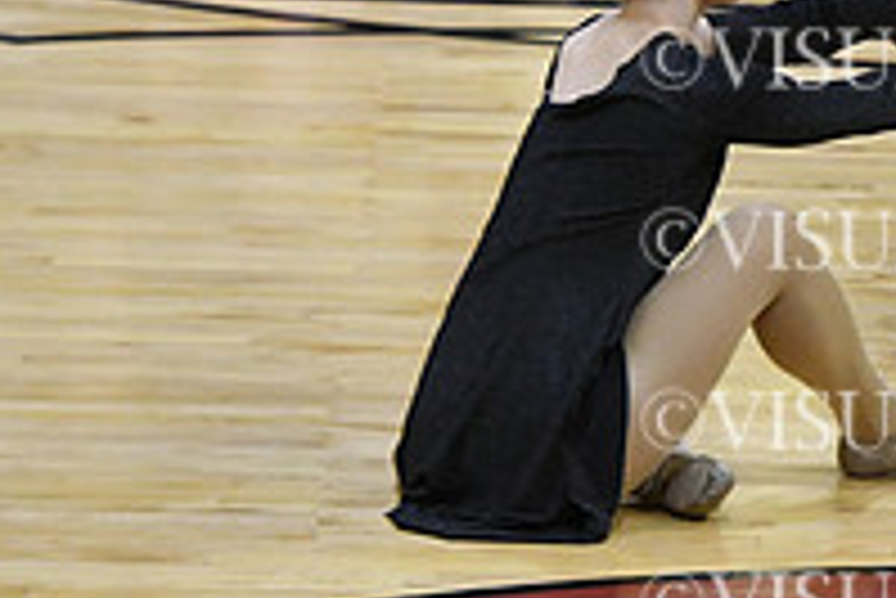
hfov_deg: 3.4
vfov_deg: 2.2
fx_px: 15243
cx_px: 1292
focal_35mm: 612
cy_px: -214
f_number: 3.5
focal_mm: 140
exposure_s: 1/400
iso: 4000
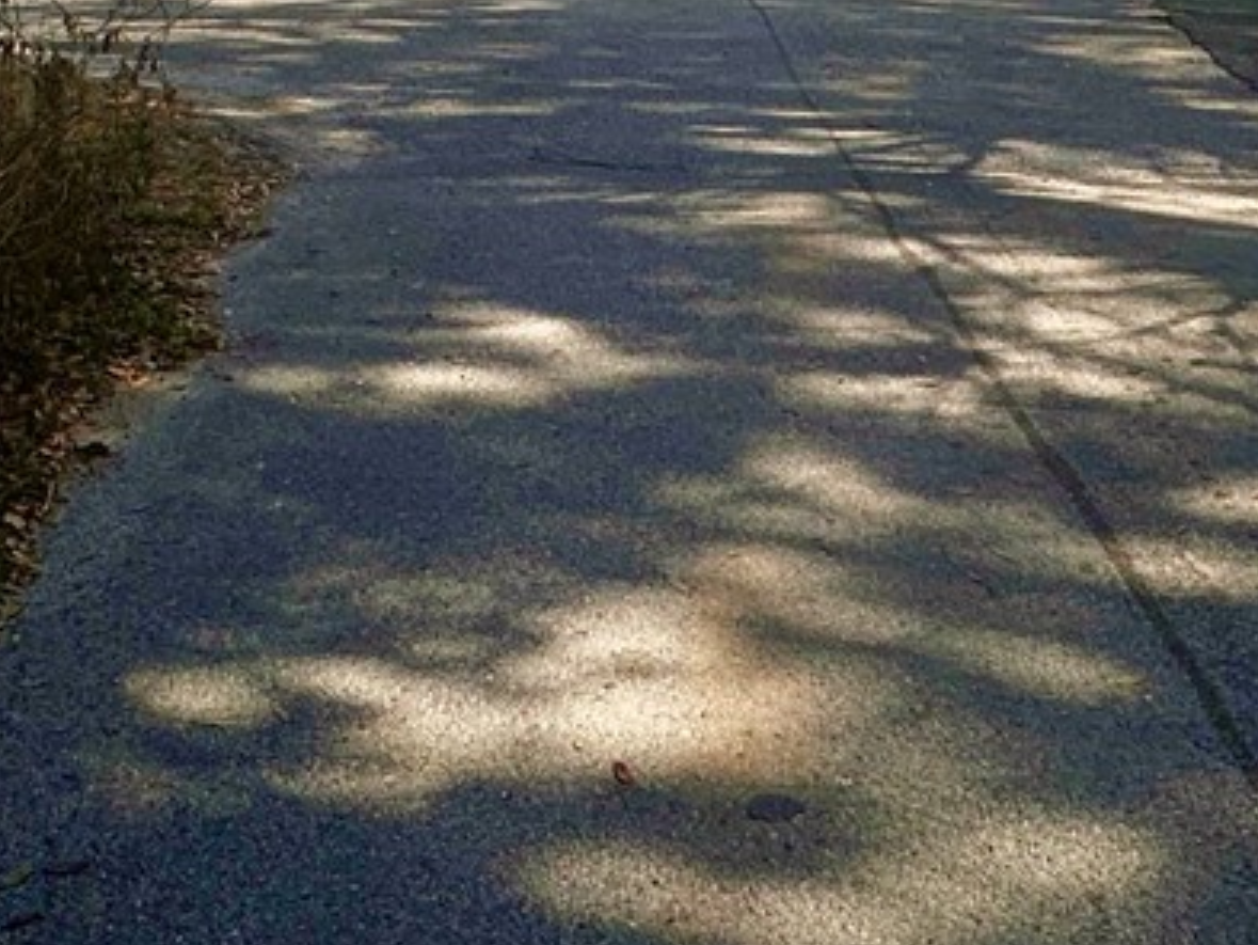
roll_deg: -0.2
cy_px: -138
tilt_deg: -3.9
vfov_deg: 23.8
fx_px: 2072
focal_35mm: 57
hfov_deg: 33.8
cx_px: 621
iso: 50
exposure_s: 1/3300
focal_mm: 2.22
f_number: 2.2
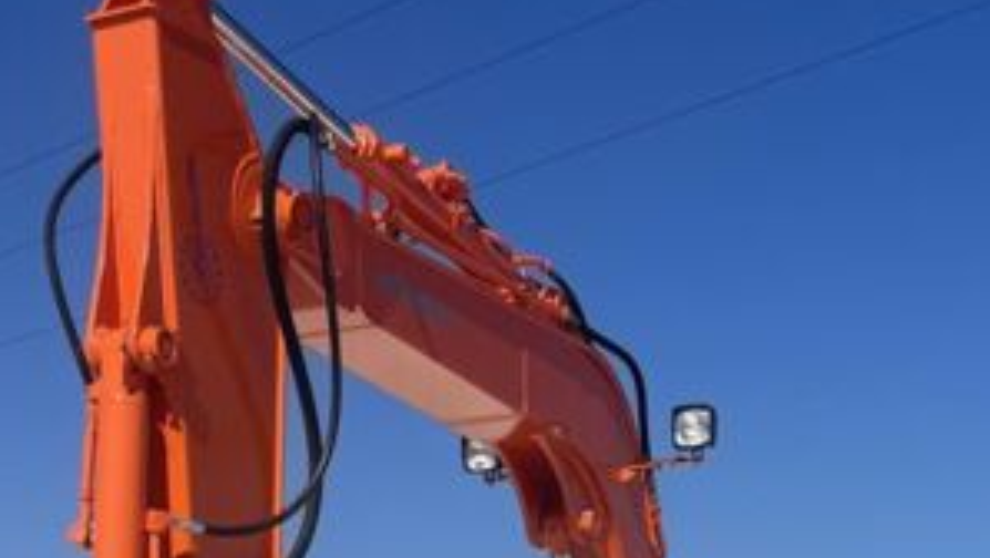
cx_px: 467
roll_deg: -0.3
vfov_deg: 15.9
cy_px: 781
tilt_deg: +3.3
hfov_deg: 29.7
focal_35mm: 71
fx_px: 1865
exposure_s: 1/6494
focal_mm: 4.2
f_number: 1.6
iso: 32
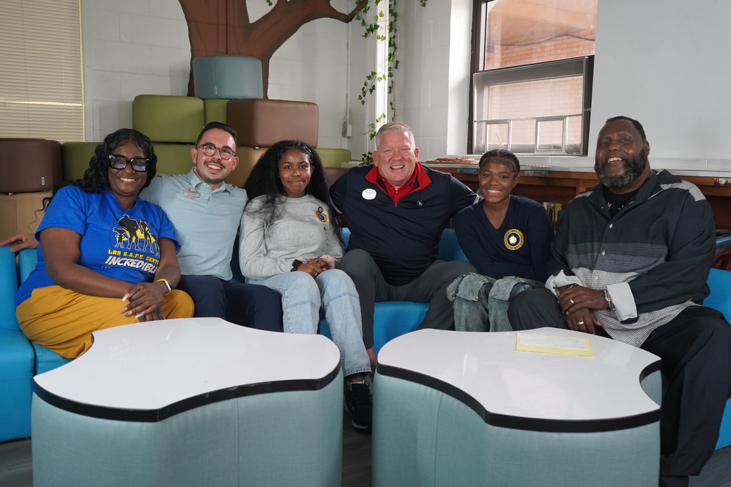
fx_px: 630
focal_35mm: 31
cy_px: 244
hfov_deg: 60.3
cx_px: 366
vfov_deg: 42.3
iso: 2500
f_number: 4
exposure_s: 1/160
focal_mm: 31
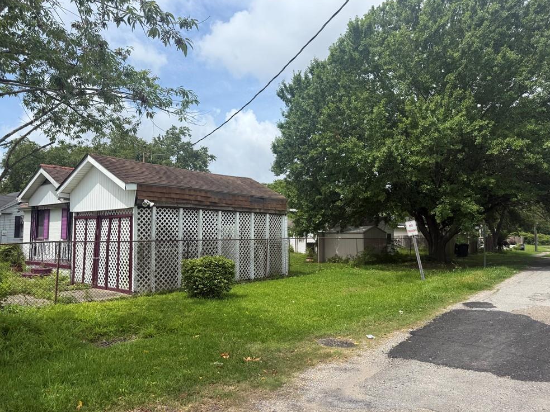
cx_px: 268
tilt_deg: +5.2
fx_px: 397
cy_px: 207
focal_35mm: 25
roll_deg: +0.0
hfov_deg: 69.4
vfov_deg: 54.9
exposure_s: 1/3759
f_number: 1.78
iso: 80
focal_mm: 6.76
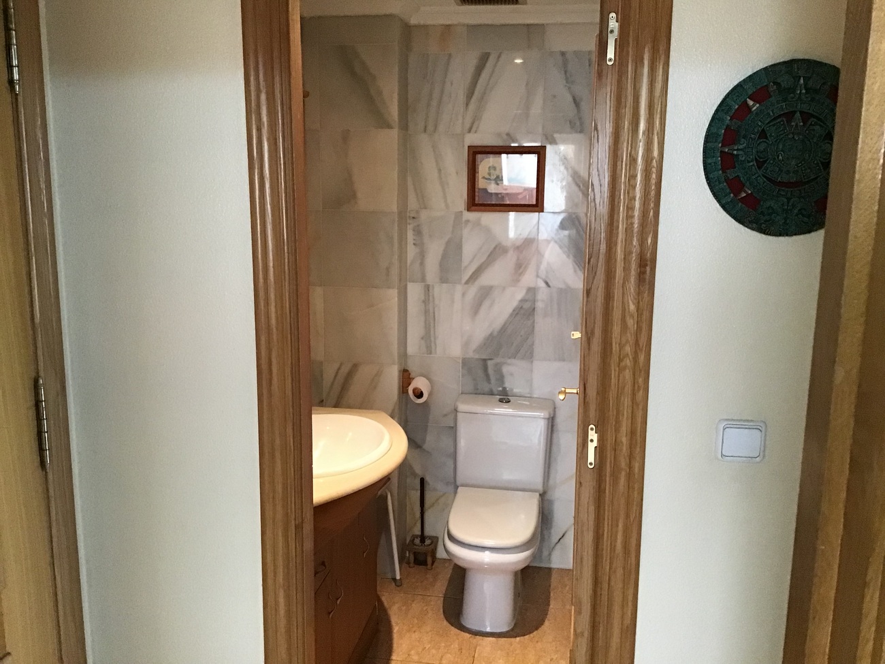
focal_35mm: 31
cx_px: 442
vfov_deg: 45.4
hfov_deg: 58.4
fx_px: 793
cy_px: 332
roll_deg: -0.4
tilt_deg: -12.1
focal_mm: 3.3
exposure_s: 1/25
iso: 250
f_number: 2.4
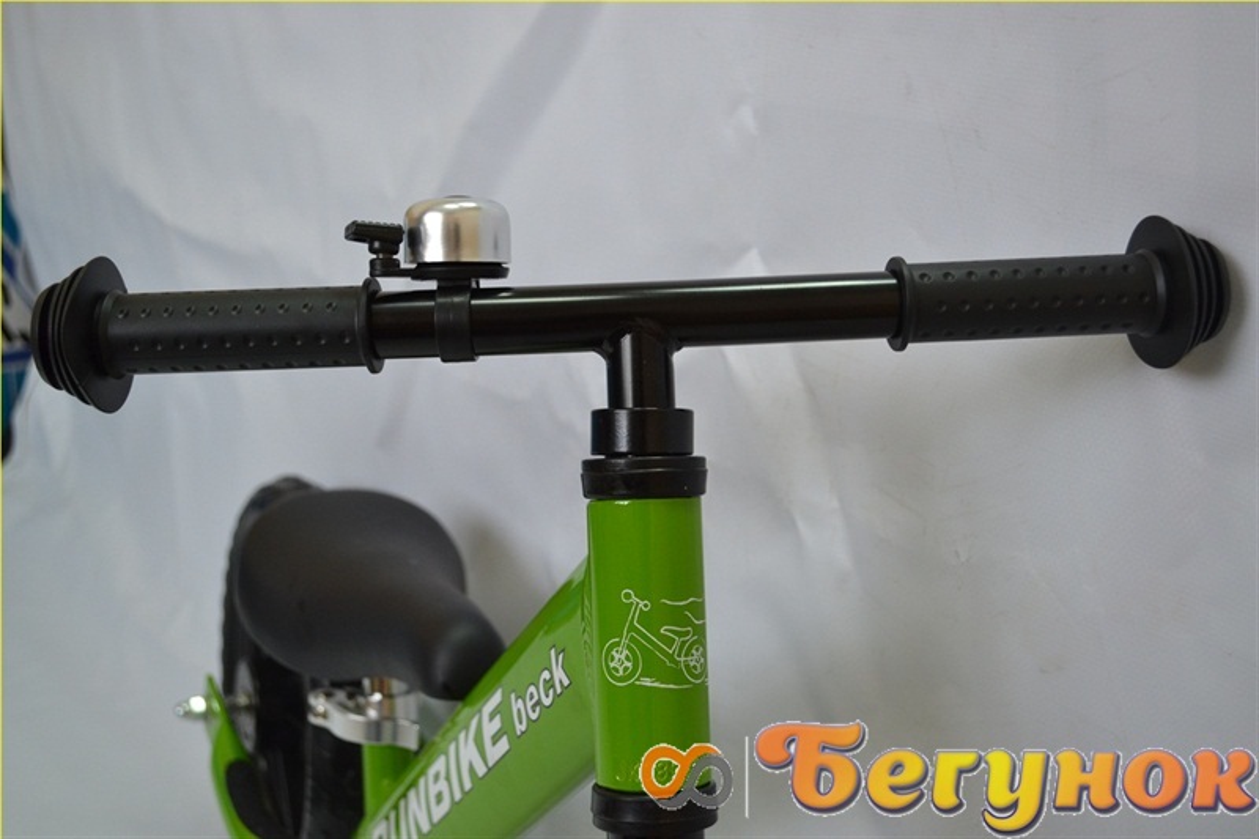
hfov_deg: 46.4
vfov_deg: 31.9
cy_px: 420
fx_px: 1468
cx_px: 630
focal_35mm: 42
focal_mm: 28
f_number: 4.5
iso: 400
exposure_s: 1/40
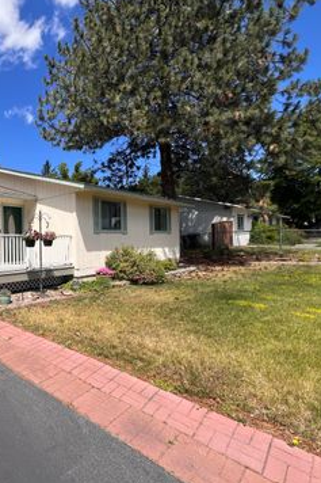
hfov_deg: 55.0
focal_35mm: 19
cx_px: 26
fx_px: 254
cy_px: 244
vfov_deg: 86.9
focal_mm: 1.57
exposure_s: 1/1553
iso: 32
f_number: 1.8
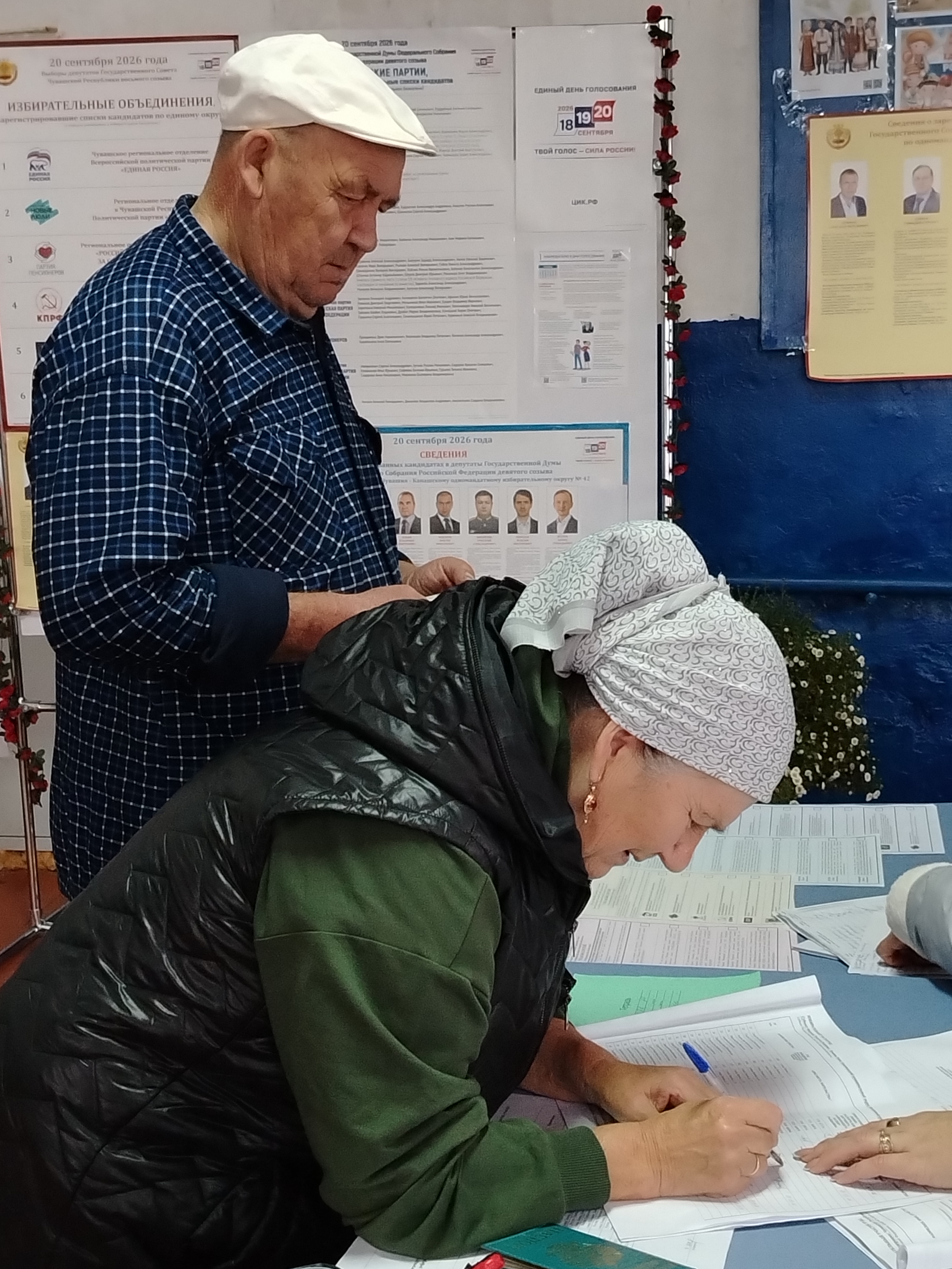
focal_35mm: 52
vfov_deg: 36.7
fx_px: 1907
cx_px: 495
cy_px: 737
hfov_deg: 28.0
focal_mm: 5.25
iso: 3444
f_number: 1.75
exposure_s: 1/100
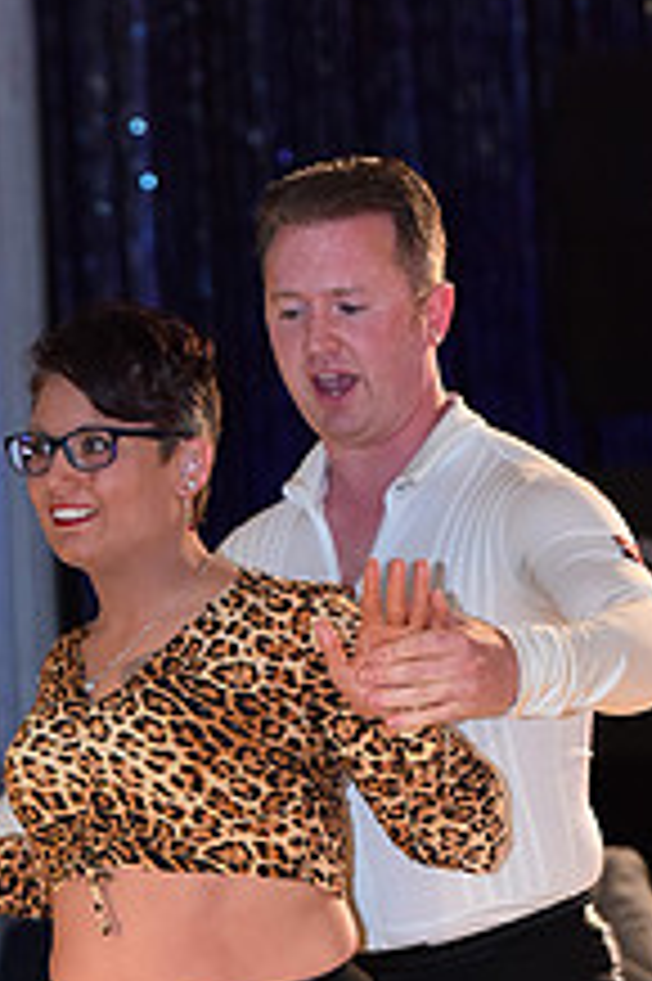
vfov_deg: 7.0
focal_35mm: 293
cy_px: 1161
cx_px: 146
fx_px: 7972
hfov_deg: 4.7
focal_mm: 110
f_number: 5
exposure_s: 1/250
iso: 2000
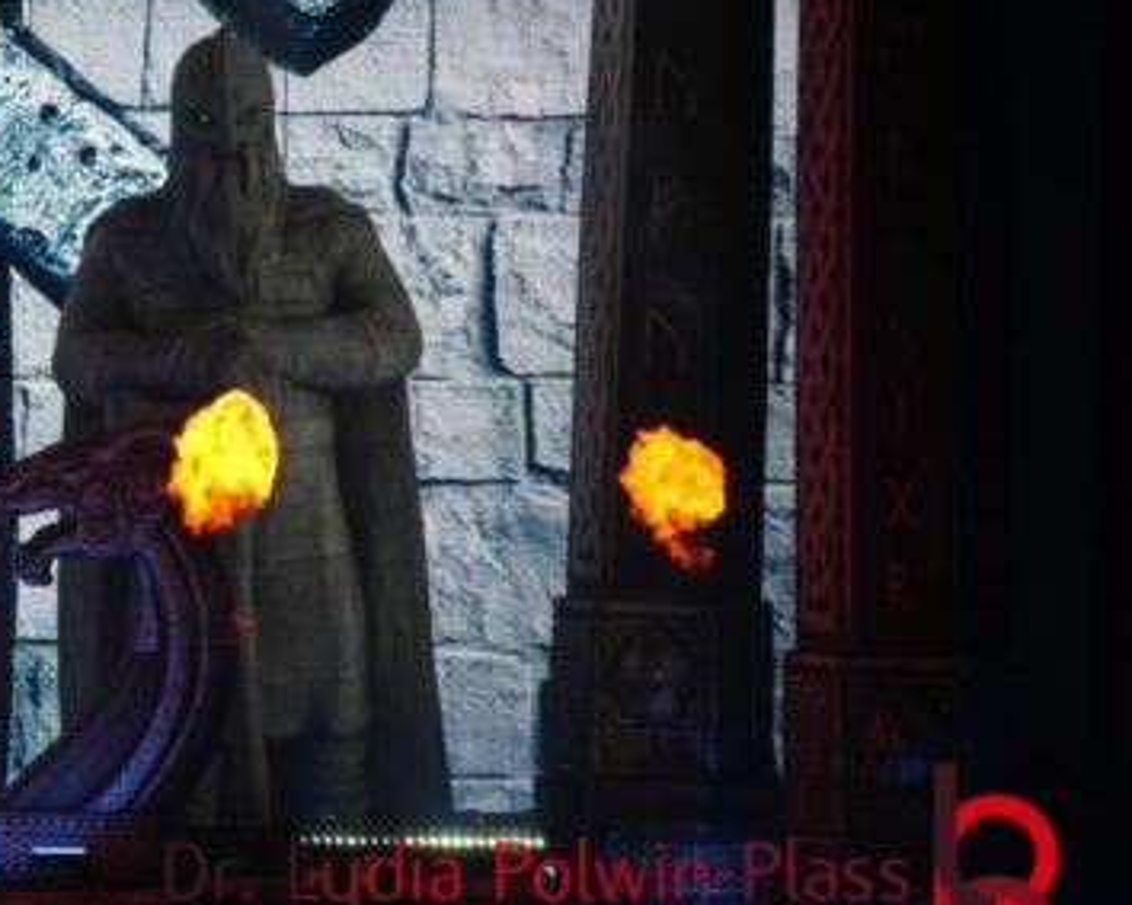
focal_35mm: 370
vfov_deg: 4.2
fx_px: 12393
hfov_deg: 5.2
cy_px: 329
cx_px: -45
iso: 400
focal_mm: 121
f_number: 5.6
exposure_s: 1/200
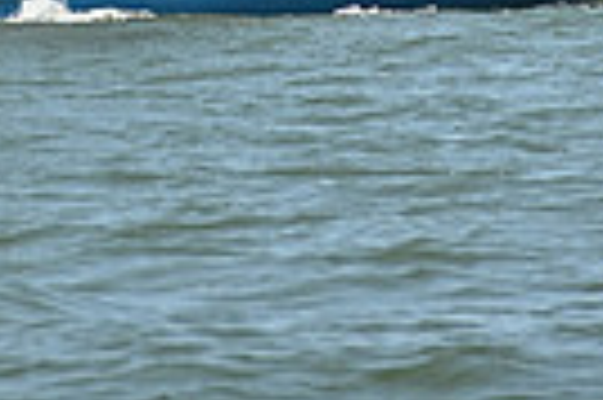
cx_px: 137
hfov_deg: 2.5
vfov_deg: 1.7
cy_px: -894
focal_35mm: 823
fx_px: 13768
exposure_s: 1/1250
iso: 320
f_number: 9
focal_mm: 190
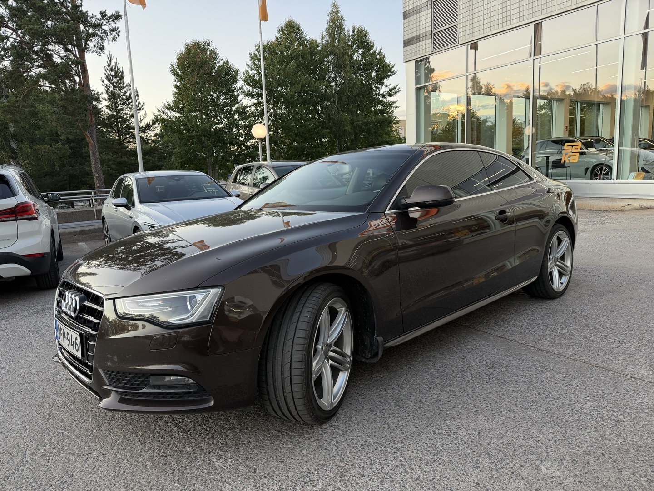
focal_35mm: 24
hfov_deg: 71.6
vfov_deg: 56.8
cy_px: 246
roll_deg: +2.8
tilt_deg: -9.4
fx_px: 453
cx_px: 327
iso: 100
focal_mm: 6.76
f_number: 1.78
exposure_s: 1/193
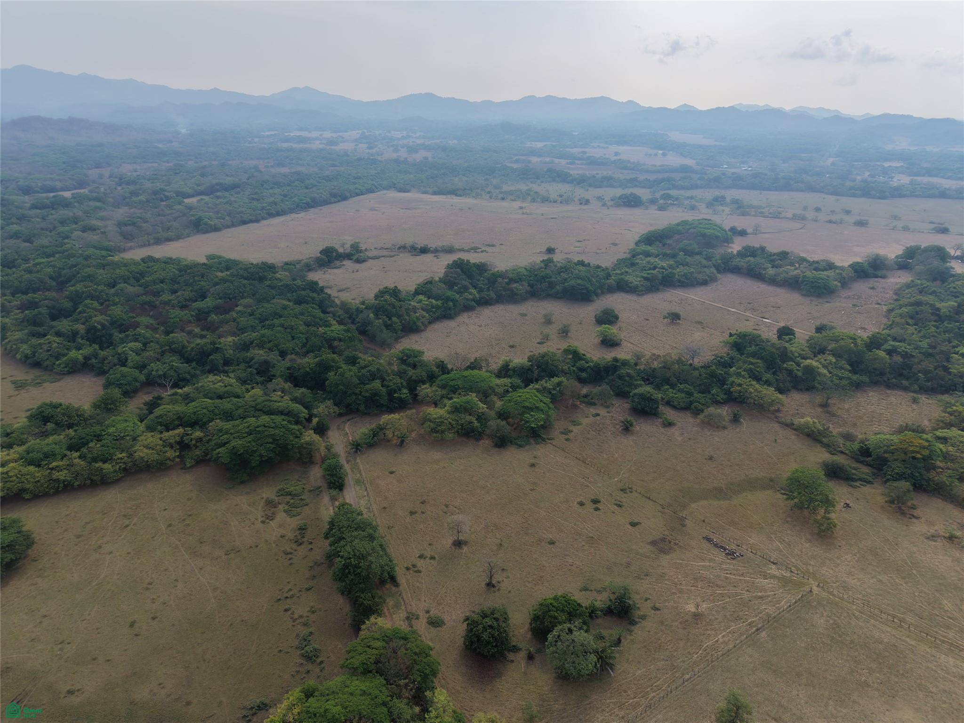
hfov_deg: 71.6
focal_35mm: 24
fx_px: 668
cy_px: 362
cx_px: 482
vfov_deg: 56.8
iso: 400
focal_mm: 8.67
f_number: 1.8
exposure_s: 1/6400
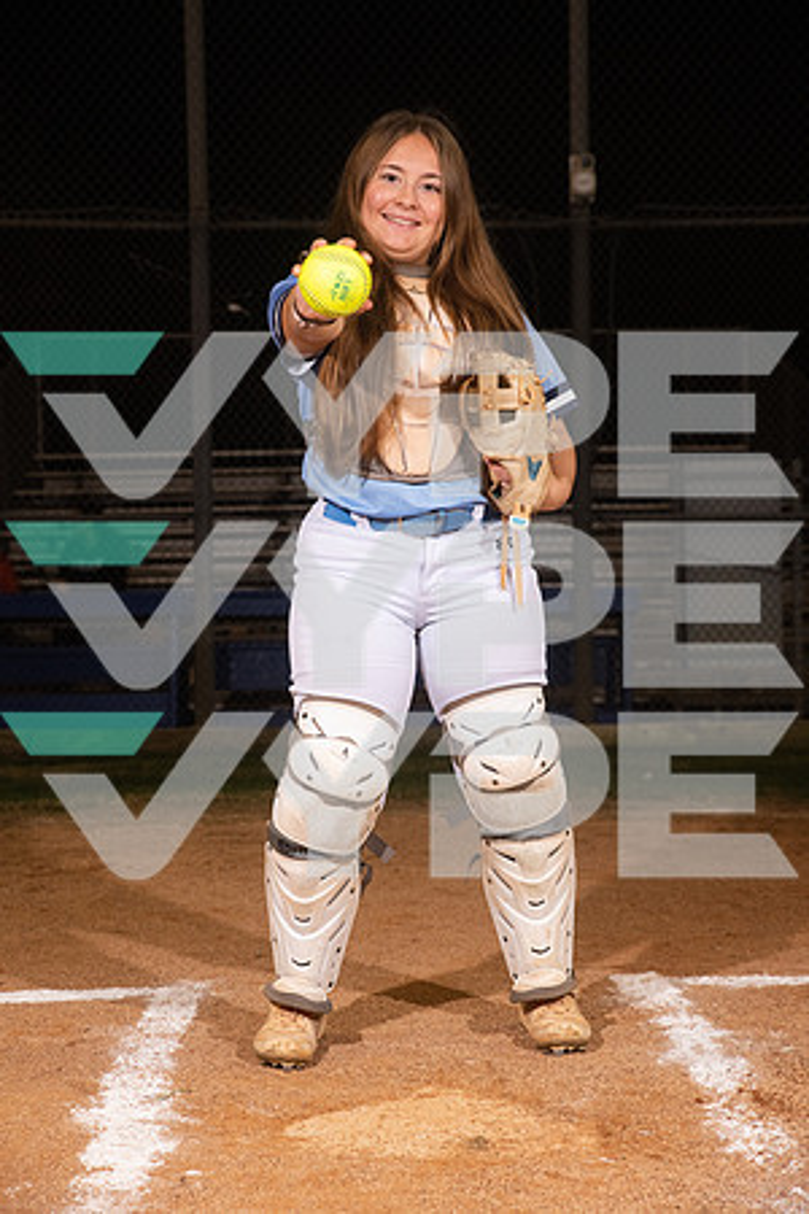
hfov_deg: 21.9
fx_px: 2090
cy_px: 607
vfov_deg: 32.4
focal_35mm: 62
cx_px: 404
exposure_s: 1/500
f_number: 6.3
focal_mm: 62
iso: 1000
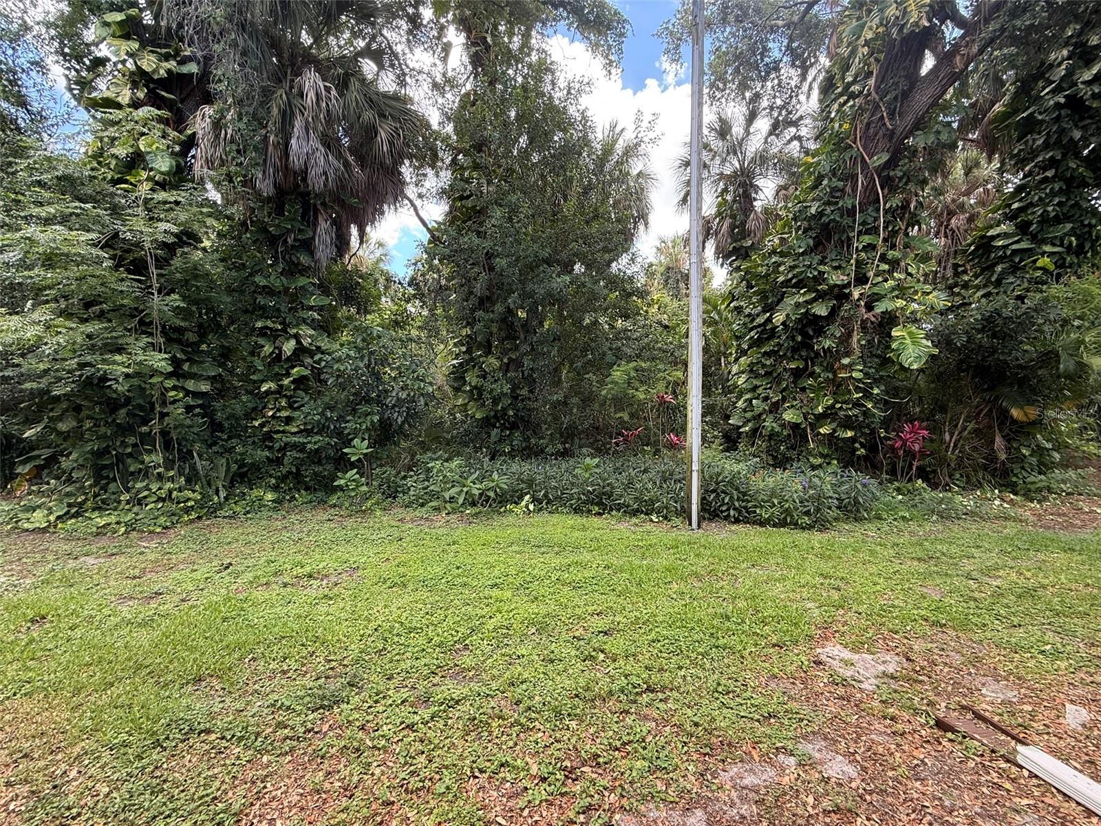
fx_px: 445
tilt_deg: -0.1
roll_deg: -0.3
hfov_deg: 102.1
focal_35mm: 14
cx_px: 550
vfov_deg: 85.7
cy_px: 413
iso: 64
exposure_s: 1/111
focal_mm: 2.22
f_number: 2.2
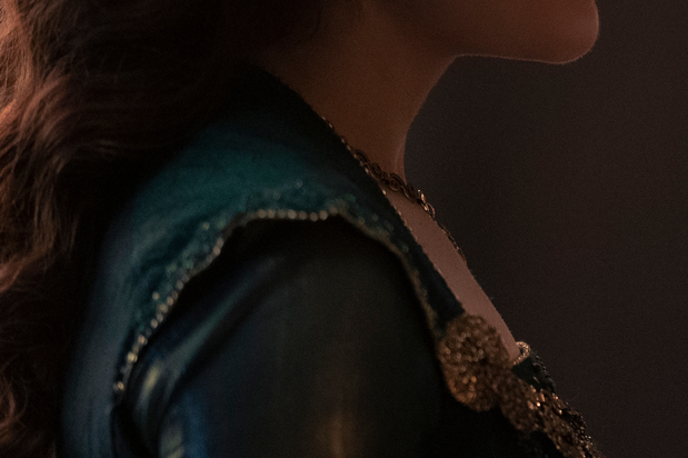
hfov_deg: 4.9
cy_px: -2
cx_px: 845
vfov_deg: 3.3
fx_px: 8003
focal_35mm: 419
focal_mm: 135
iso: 1600
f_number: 1.8
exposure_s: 1/100
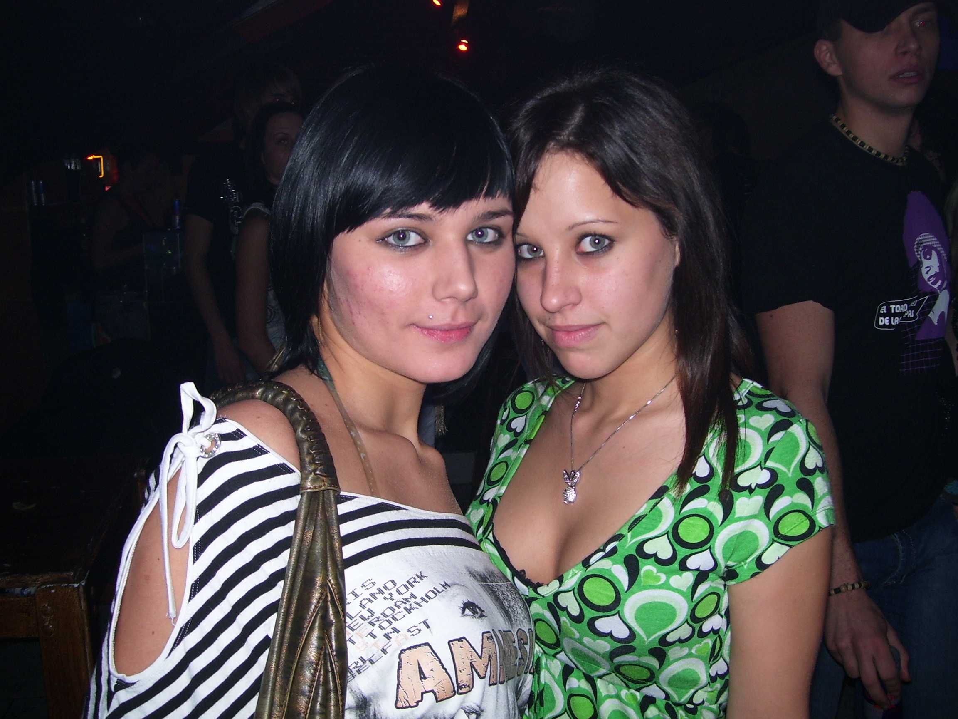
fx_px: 996
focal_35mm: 36
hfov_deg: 51.4
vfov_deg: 39.7
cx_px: 479
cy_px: 360
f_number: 2.7
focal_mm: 6
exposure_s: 1/60
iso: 80
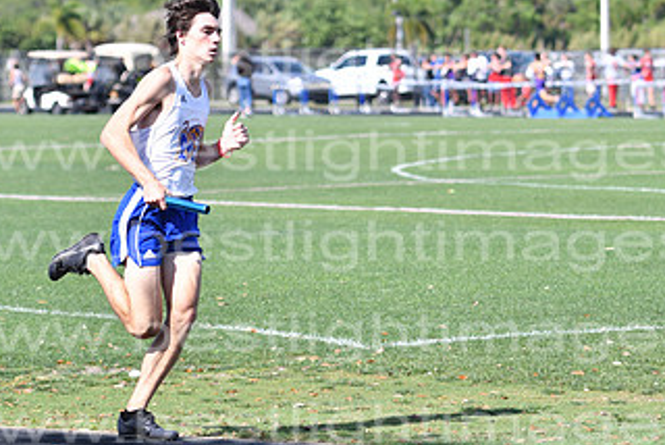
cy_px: 201
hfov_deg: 8.0
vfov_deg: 5.3
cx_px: 405
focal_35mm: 258
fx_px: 4768
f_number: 4
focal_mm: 95
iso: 200
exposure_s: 1/2000
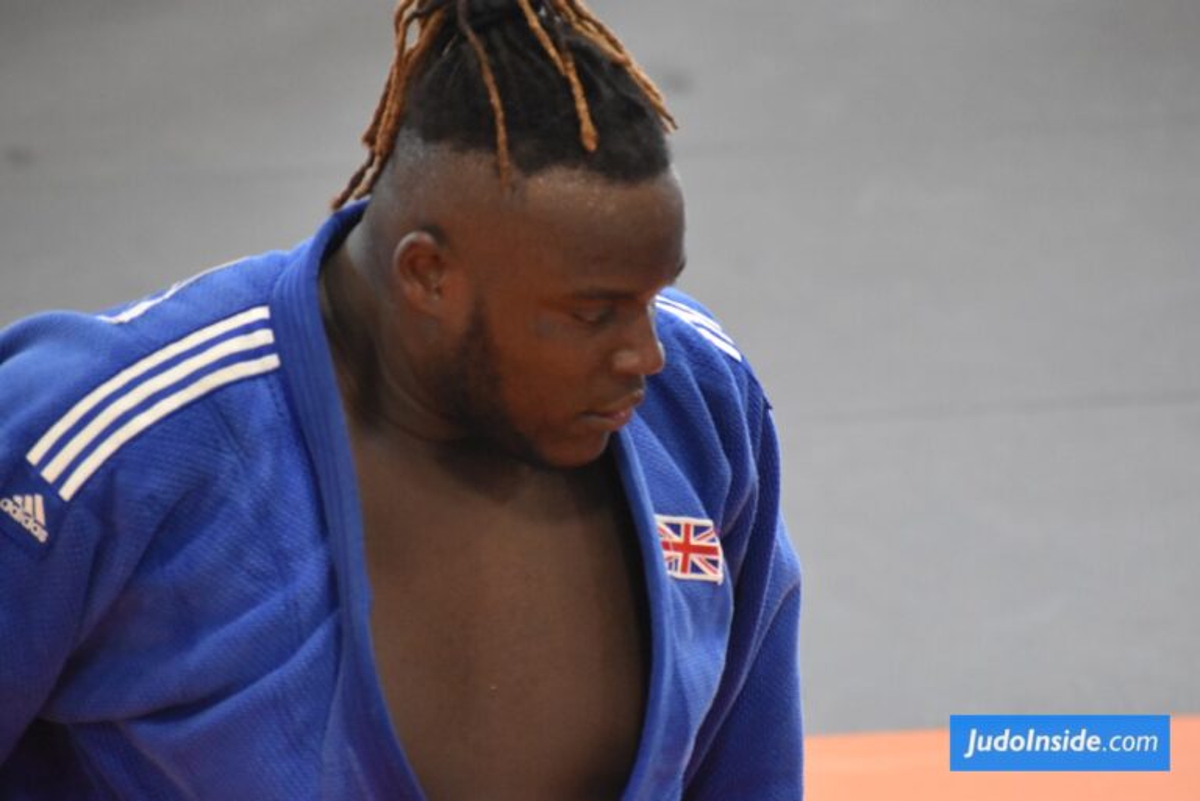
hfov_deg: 4.9
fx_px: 14007
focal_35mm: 420
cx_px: 600
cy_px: 400
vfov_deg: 3.3
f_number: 6.3
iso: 4500
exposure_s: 1/250
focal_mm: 280
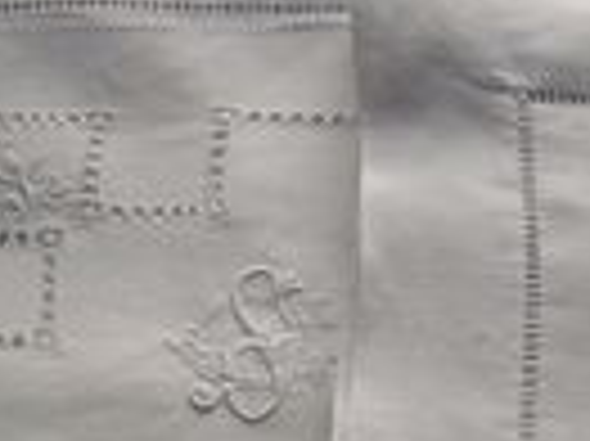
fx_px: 2009
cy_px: 414
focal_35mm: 118
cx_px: 464
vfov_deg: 12.4
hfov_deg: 16.6
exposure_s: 1/640
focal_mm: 5.8
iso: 400
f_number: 2.8
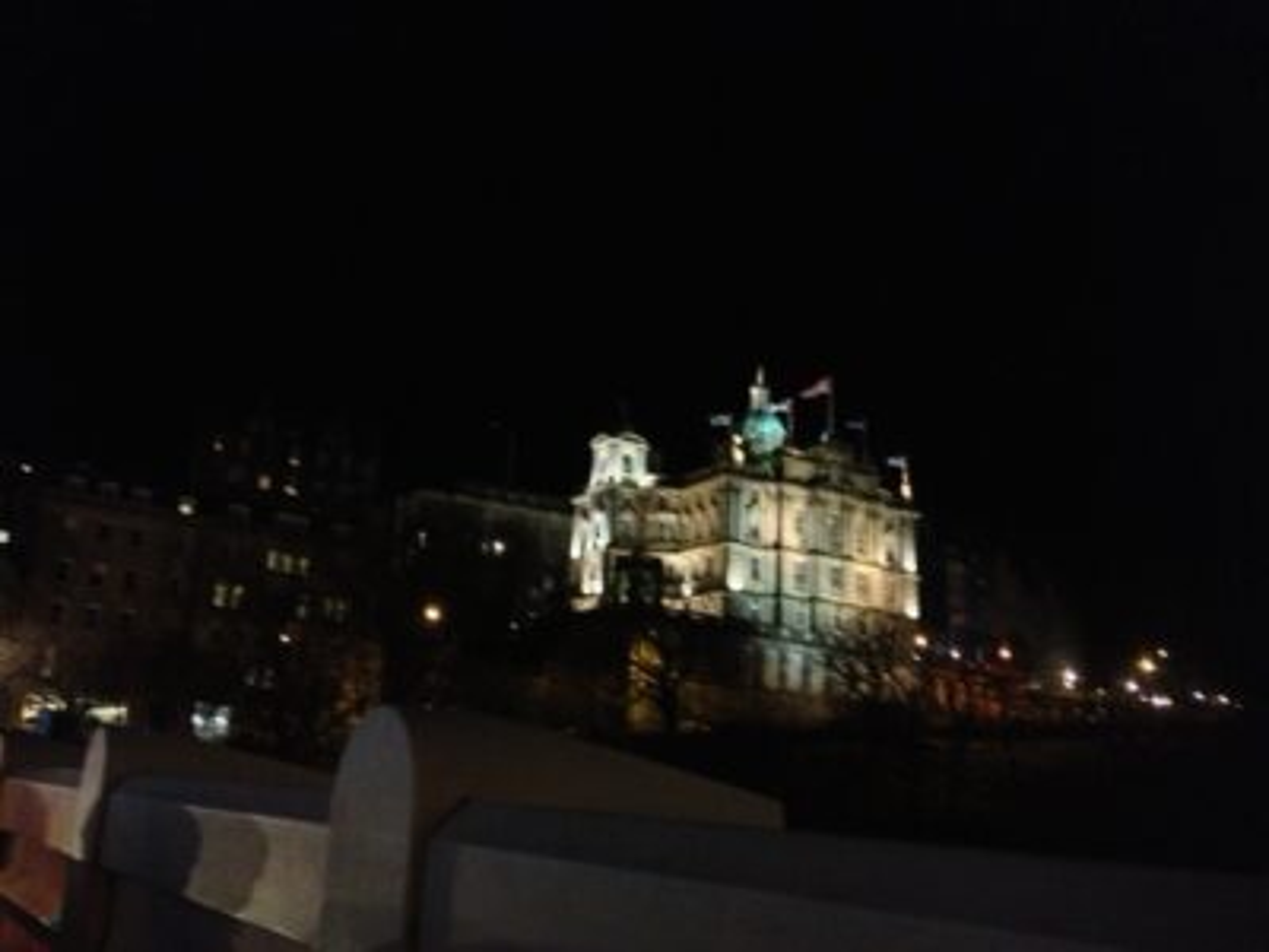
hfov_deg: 52.6
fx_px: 1283
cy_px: 476
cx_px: 634
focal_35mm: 35
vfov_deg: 40.7
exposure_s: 1/15
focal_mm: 4.28
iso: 800
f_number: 2.4
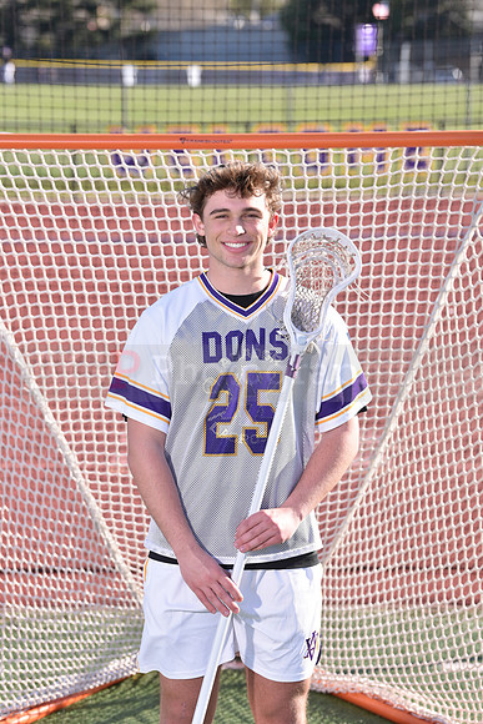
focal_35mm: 130
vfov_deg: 15.8
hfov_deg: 10.6
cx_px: 242
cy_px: 362
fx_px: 2614
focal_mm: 130
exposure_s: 1/250
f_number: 5.6
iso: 125
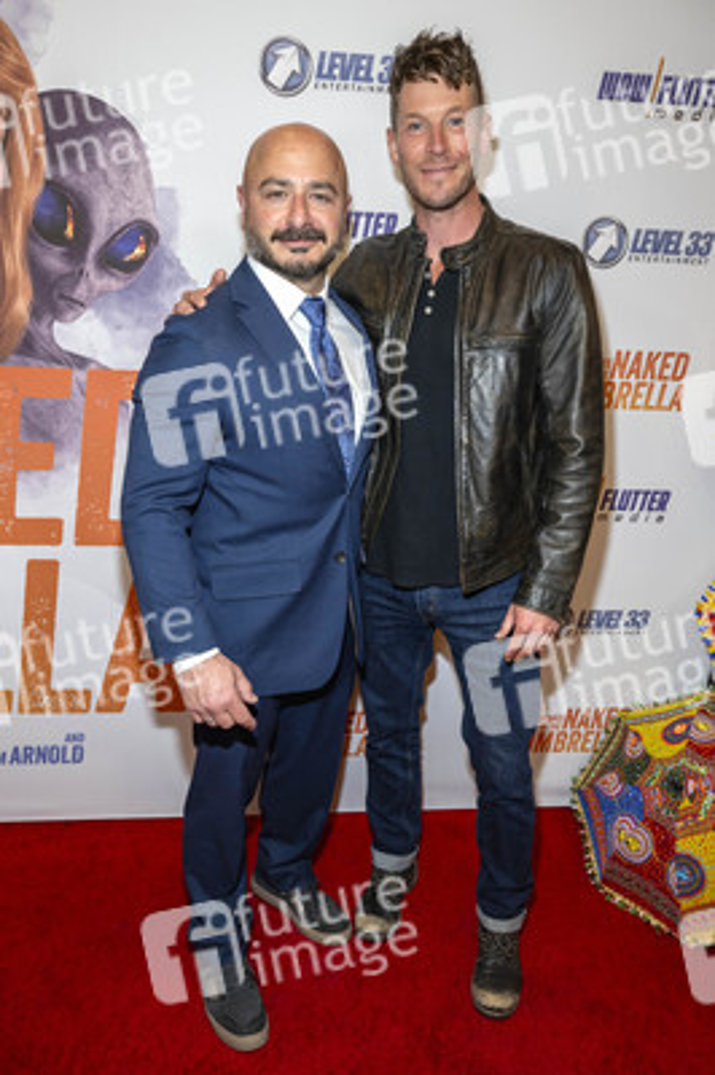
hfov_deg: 53.1
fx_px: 716
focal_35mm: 24
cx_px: 358
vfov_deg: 73.8
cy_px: 538
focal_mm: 24
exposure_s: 1/200
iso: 800
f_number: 5.6
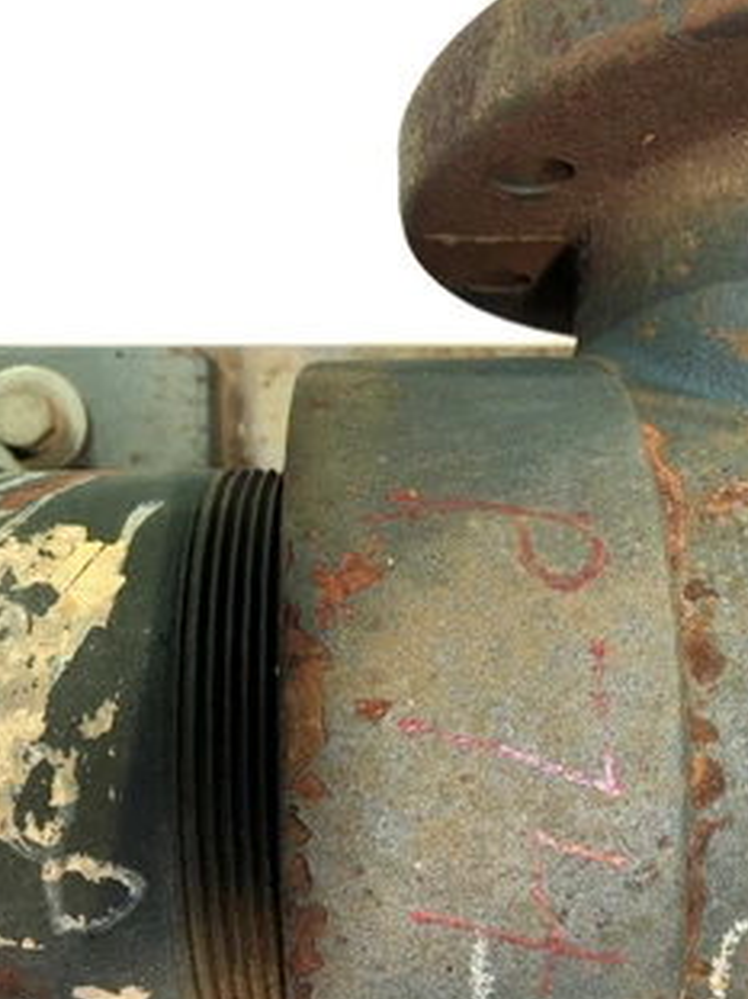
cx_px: 469
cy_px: 630
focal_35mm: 36
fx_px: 1038
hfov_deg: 39.4
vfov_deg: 50.8
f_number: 1.8
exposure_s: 1/30
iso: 32
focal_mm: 4
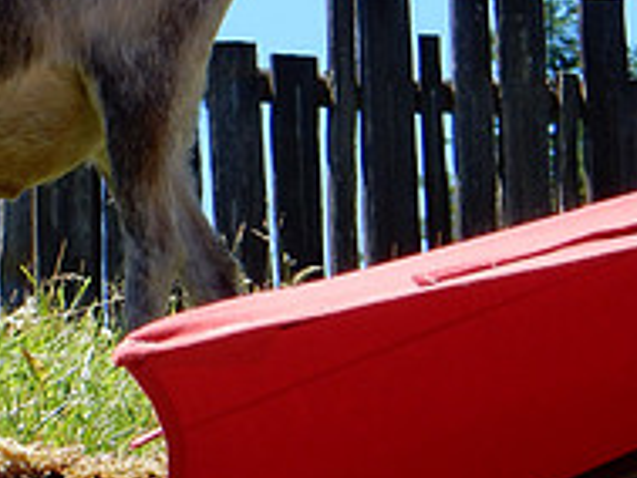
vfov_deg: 3.0
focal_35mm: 503
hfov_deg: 3.9
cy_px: 123
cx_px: -246
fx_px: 9262
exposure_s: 1/250
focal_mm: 29.2
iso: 125
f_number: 6
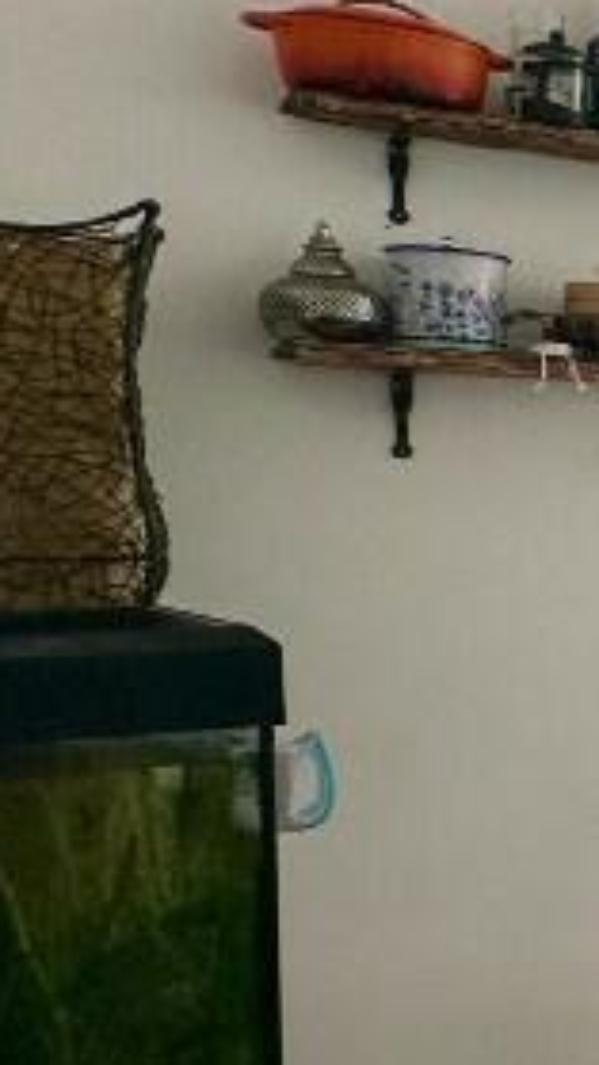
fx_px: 1581
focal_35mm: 56
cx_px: 1667
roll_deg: +0.9
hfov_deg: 12.5
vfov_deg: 37.2
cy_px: 534
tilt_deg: -0.7
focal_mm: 2.22
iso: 80
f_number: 2.2
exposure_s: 1/99
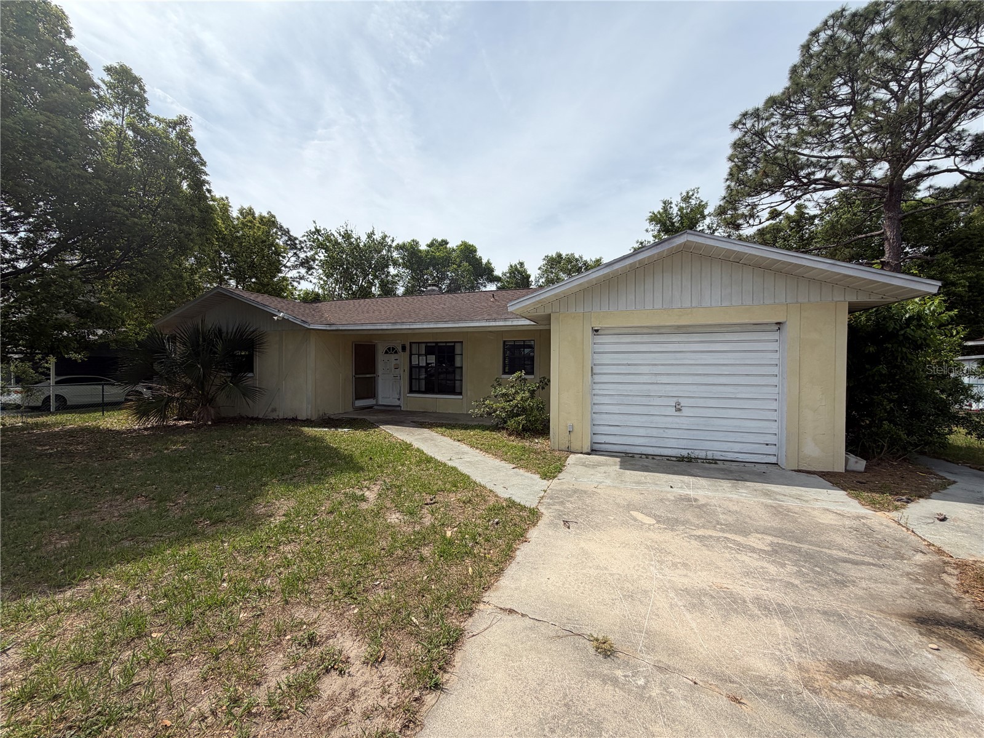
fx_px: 398
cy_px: 369
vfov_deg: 85.7
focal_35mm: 14
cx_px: 492
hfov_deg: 102.1
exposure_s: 1/1050
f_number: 2.2
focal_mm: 2.22
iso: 20
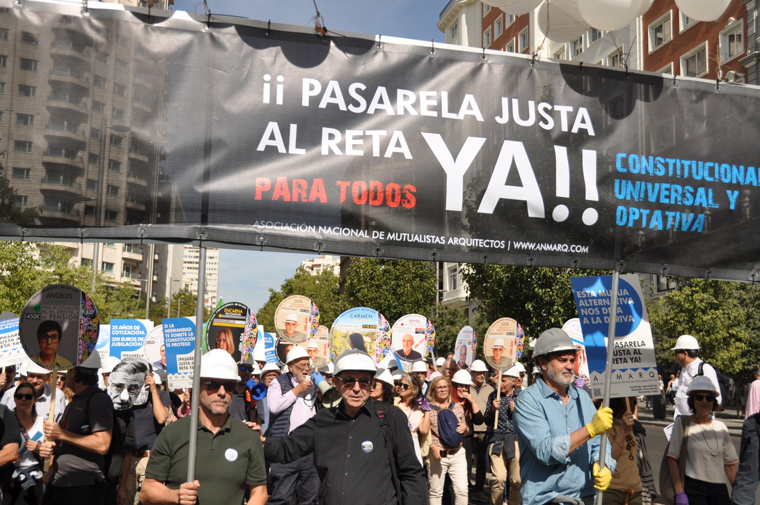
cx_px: 380
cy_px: 252
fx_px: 822
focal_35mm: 39
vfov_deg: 34.1
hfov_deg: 49.6
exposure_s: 1/2500
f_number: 4
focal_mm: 26
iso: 200
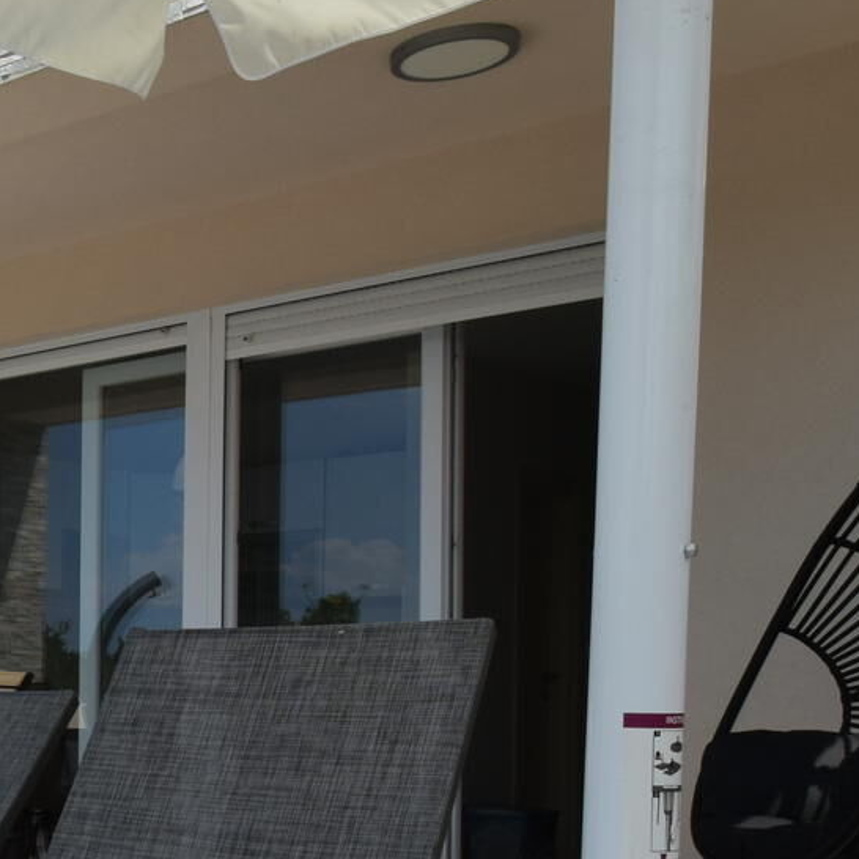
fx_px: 1572
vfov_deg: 30.1
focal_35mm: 56
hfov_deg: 22.8
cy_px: 634
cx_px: -530
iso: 200
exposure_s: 1/400
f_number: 10
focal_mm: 10
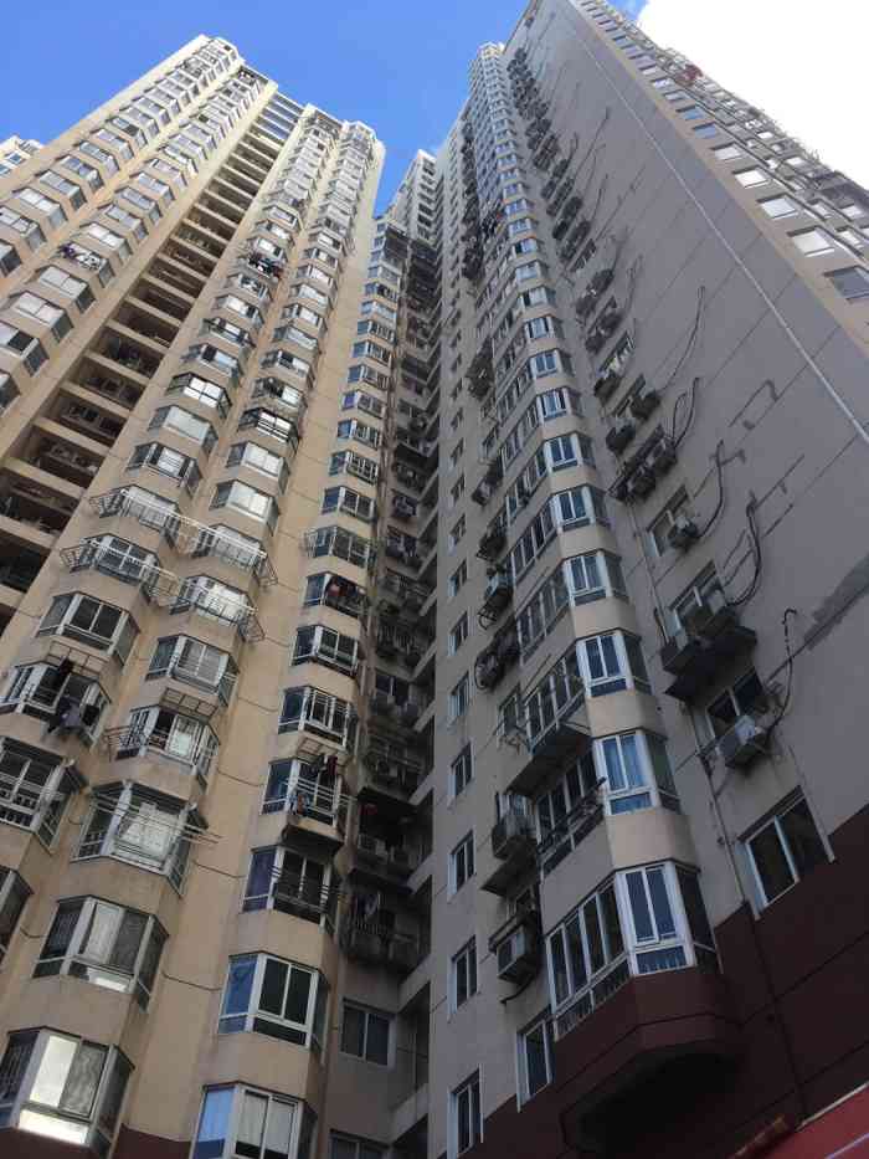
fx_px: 970
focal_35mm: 29
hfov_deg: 48.2
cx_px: 434
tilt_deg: +54.1
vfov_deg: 61.7
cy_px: 580
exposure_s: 1/288
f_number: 2.2
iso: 25
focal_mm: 4.15
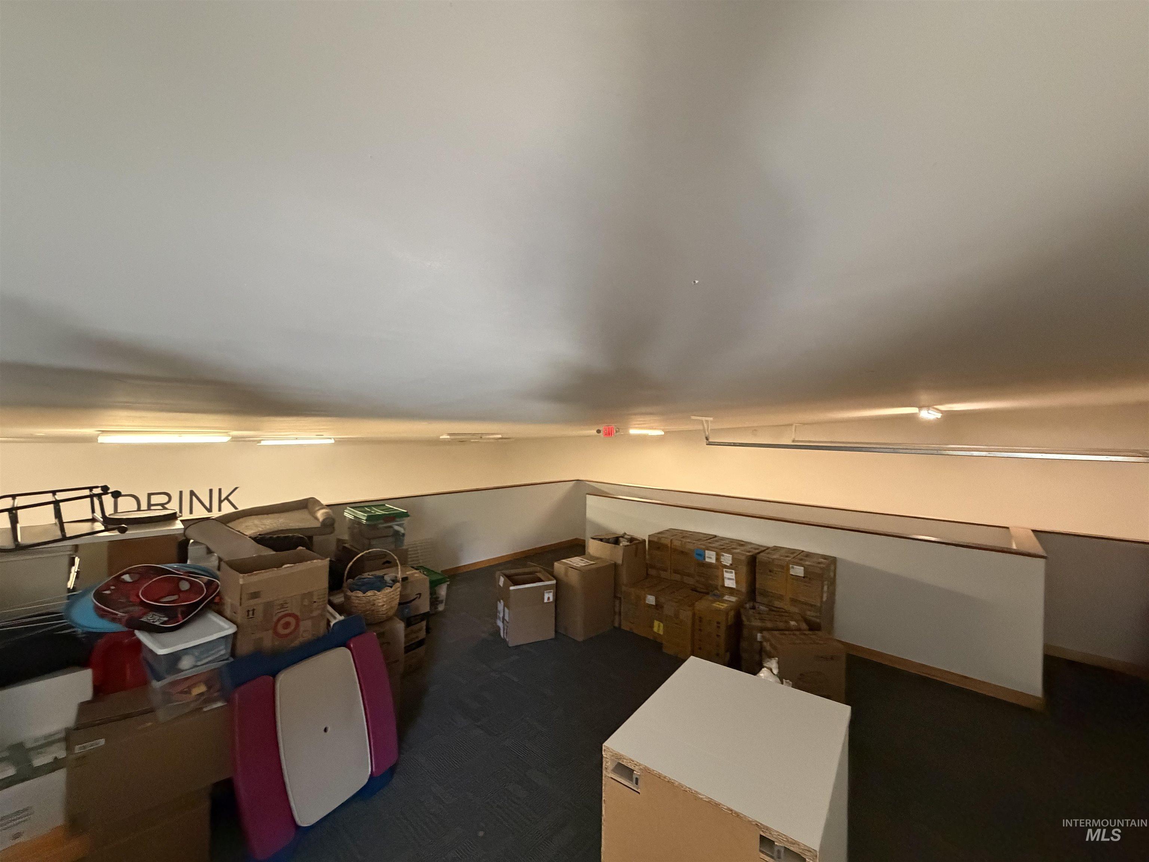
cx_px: 574
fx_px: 465
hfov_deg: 102.1
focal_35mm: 14
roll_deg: -1.1
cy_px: 431
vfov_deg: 85.7
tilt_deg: -0.5
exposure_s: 1/60
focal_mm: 2.22
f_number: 2.2
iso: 1000
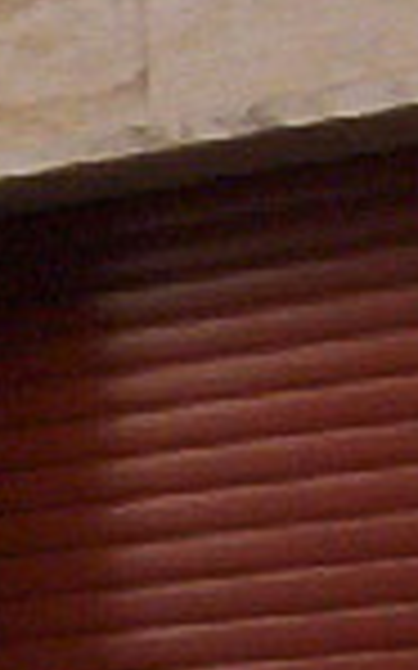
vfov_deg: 6.9
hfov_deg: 3.8
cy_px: 607
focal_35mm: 303
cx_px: -1834
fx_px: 5528
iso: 100
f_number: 2.76
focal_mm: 5.54
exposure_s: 1/908
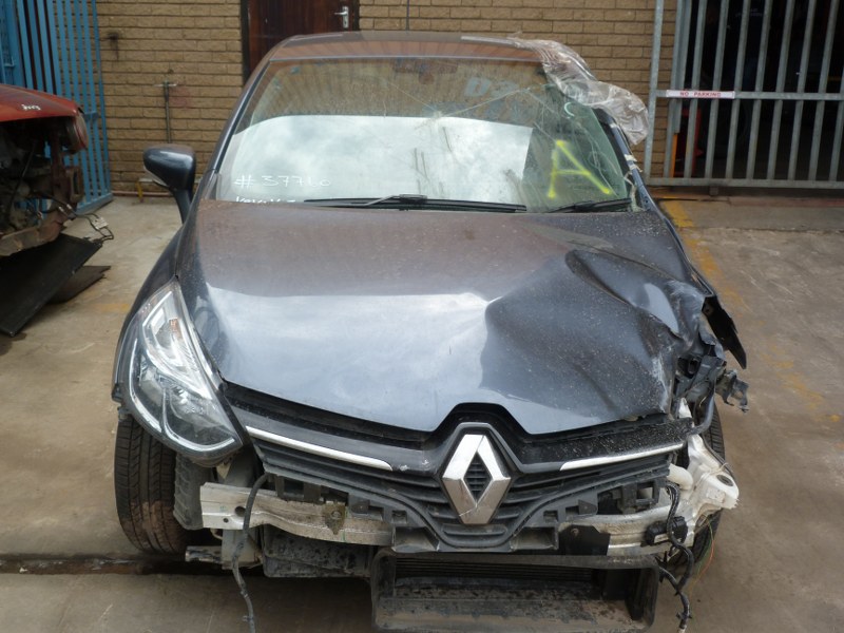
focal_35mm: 35
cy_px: 316
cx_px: 422
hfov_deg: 52.6
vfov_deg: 40.7
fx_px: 853
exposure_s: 1/200
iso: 80
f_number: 4
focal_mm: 6.3
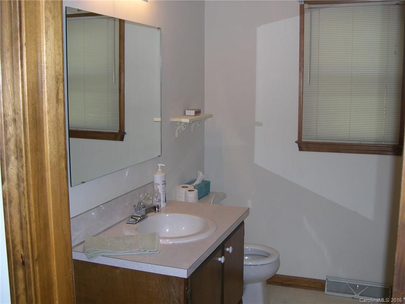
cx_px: 202
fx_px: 445
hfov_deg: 49.0
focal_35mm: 38
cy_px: 152
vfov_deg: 37.7
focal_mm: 8
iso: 100
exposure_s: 1/60
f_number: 2.8
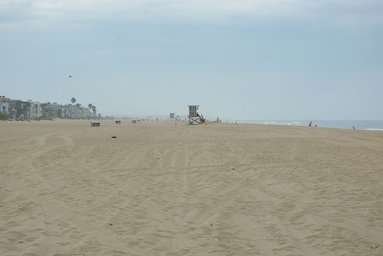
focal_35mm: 91
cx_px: 198
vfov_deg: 15.1
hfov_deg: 22.4
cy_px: 131
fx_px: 969
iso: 100
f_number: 10
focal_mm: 55
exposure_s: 1/320
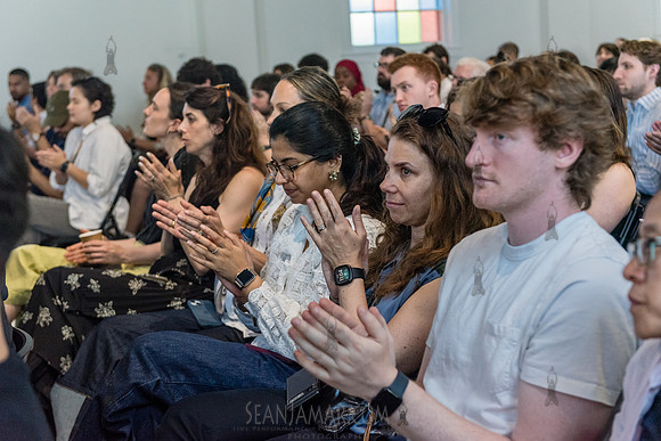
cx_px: 330
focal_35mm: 60
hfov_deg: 33.4
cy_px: 220
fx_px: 1102
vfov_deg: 22.6
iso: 4000
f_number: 4
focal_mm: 60
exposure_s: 1/400
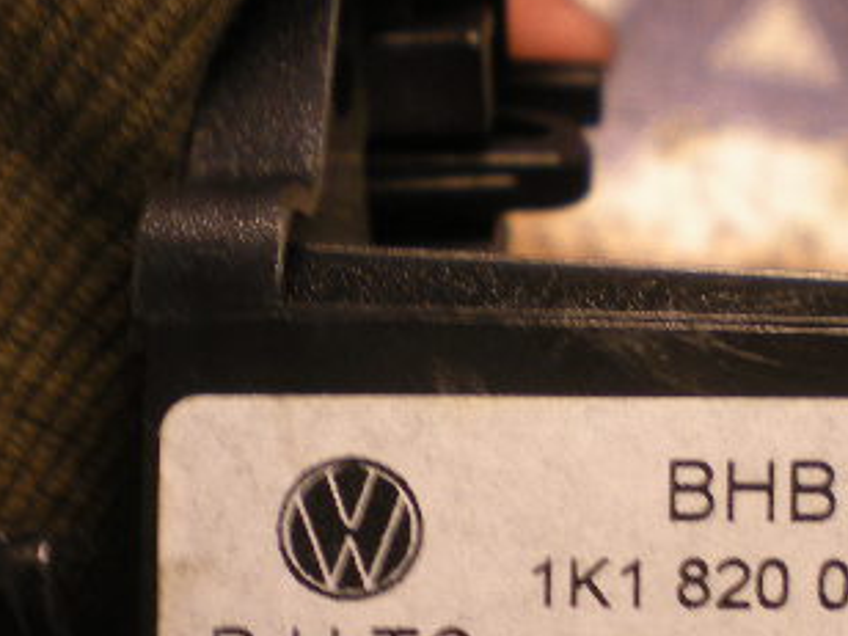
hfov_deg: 24.5
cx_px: 608
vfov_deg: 18.2
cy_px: 617
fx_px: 1935
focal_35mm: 79
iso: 89
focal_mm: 6.3
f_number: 3.1
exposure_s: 1/43.2
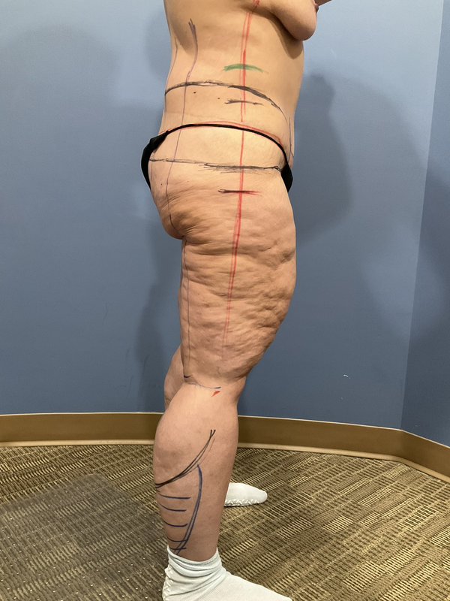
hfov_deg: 48.2
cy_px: 300
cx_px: 225
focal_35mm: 29
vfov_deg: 61.7
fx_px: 503
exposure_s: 1/60
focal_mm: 3
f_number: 1.8
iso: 250
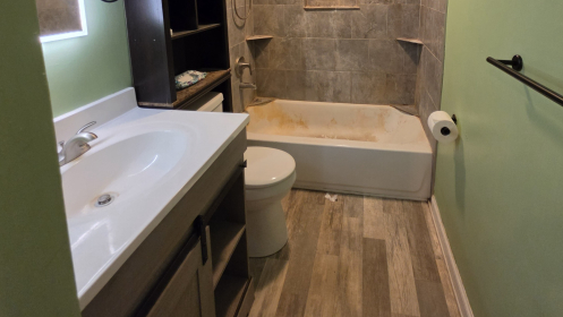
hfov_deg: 89.1
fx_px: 284
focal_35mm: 19
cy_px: 37
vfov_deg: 52.1
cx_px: 317
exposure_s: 1/60
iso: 400
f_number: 1.9
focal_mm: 2.2
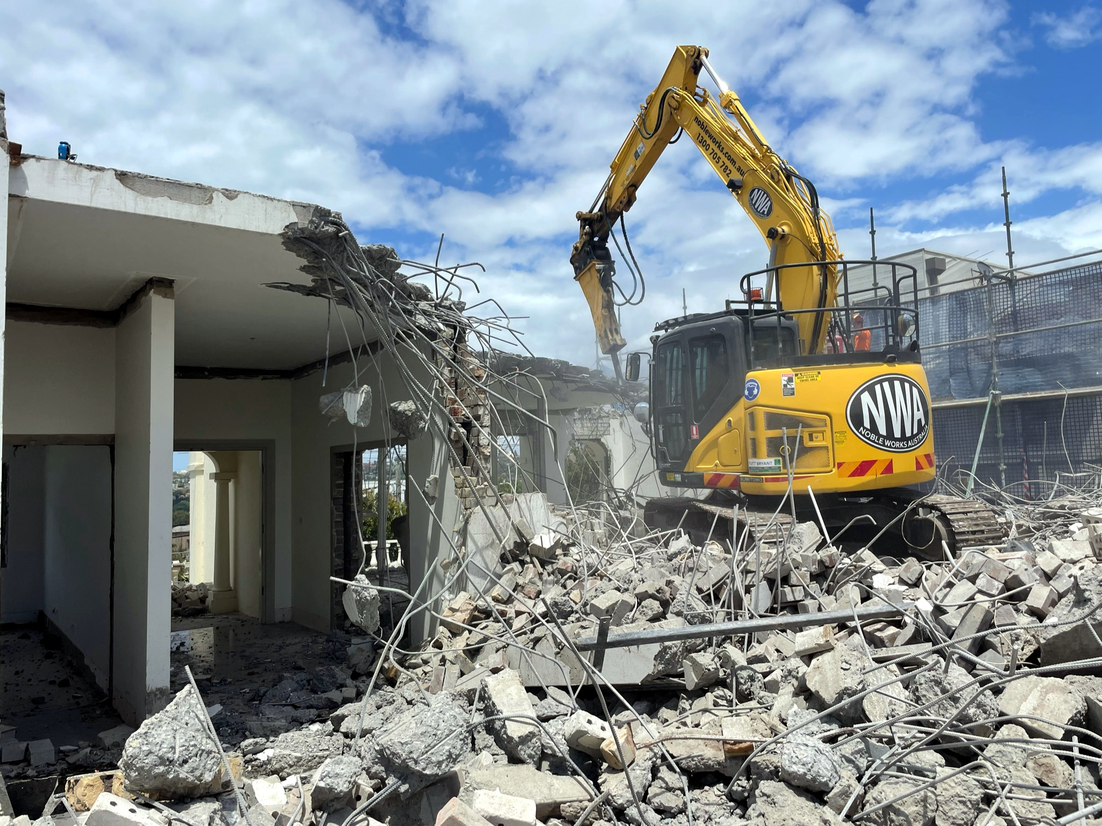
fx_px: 828
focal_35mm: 26
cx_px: 551
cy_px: 413
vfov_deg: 53.0
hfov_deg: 67.3
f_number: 1.6
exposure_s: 1/6494
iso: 32
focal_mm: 4.2
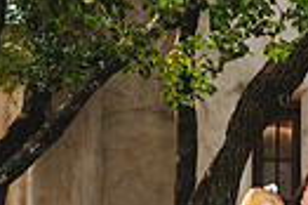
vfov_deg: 6.2
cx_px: 665
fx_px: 1888
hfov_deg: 8.7
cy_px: 264
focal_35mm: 221
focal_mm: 50
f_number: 3.5
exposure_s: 1/160
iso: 125
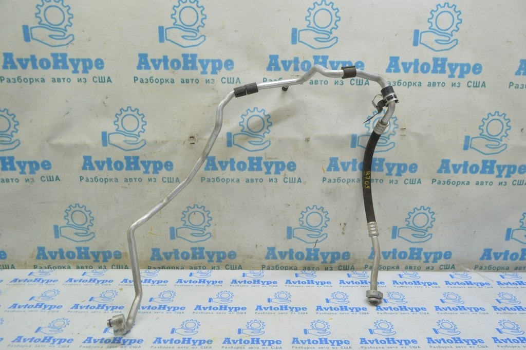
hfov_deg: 67.4
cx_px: 263
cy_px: 175
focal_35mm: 27
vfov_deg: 47.9
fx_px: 394
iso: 400
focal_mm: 18
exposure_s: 1/20
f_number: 5.6
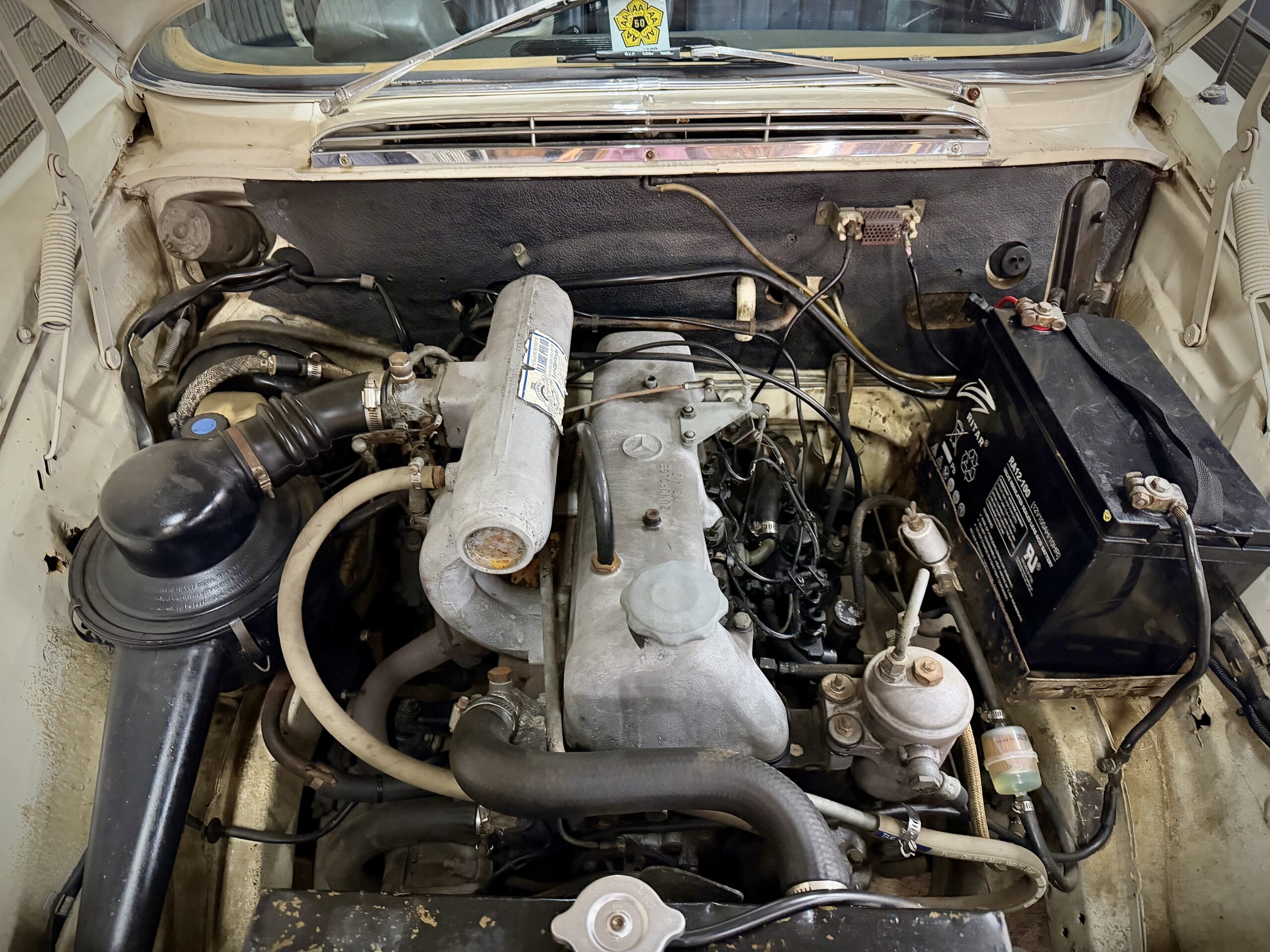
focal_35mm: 24
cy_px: 476
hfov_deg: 71.6
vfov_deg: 56.8
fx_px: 881
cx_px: 635
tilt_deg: -45.1
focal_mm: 6.76
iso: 800
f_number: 1.78
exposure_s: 1/33
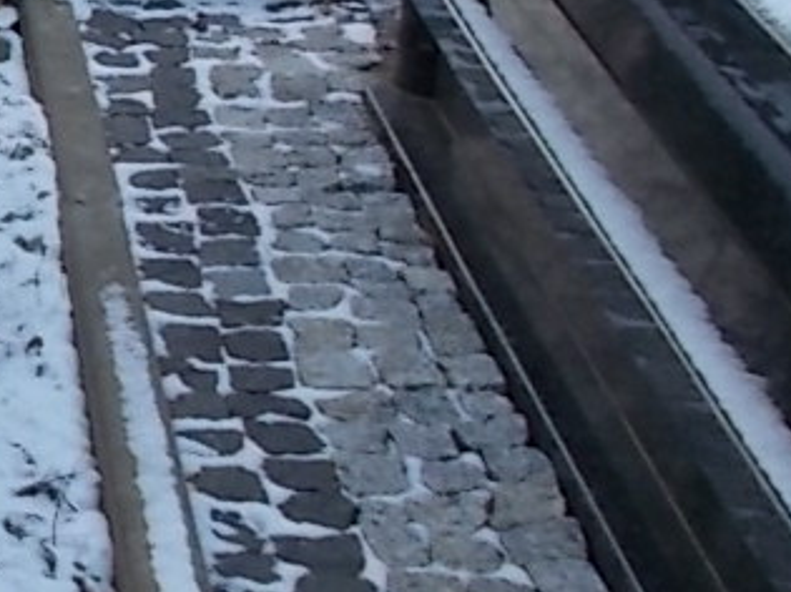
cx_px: -638
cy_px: 20
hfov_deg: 13.4
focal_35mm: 132
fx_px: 3015
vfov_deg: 11.1
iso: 80
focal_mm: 4.6
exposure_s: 1/80
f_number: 3.2
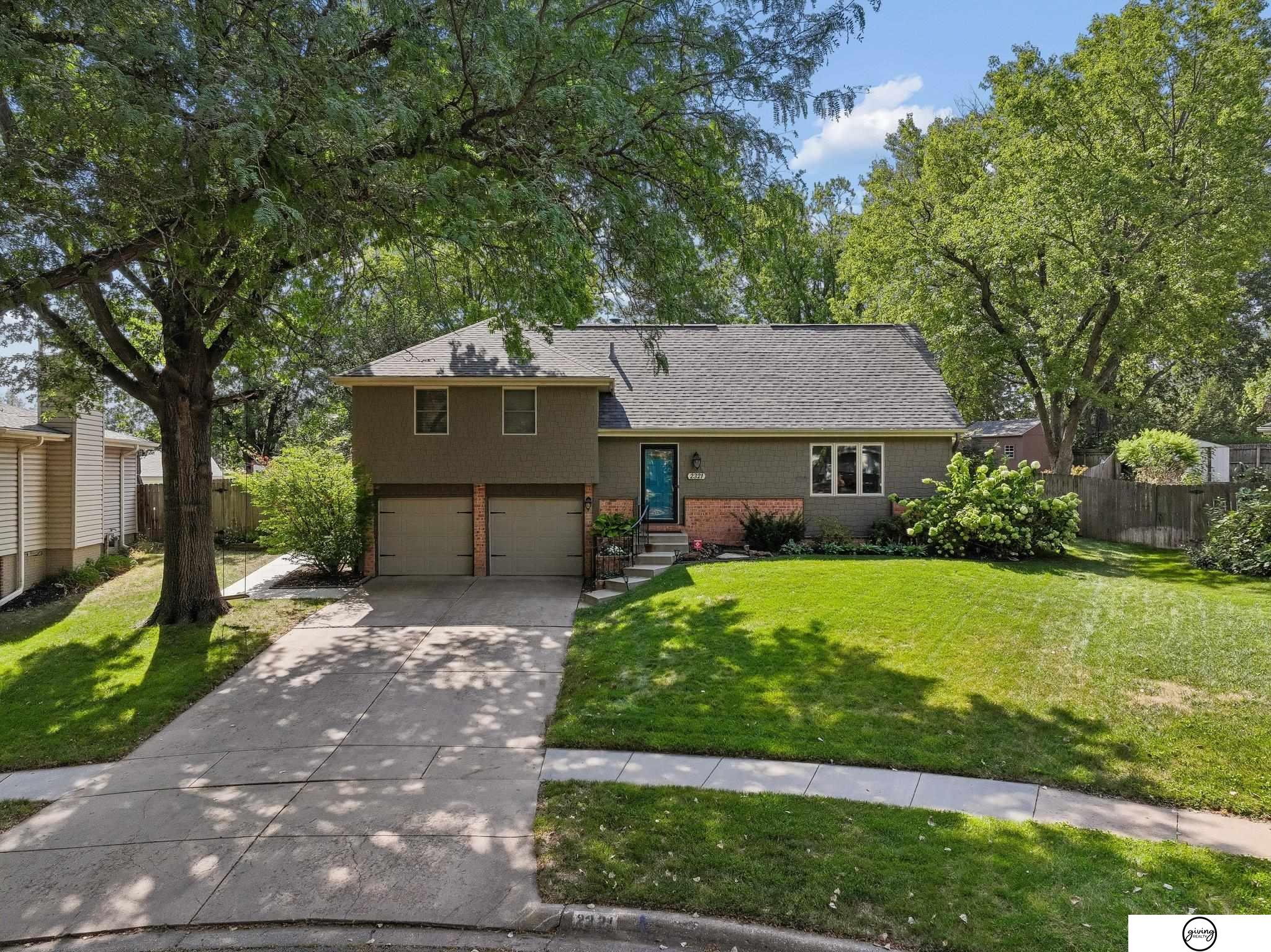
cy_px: 476
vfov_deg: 56.8
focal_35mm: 24
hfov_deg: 71.6
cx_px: 636
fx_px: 881
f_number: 8
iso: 200
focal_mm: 12.3
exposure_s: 1/13
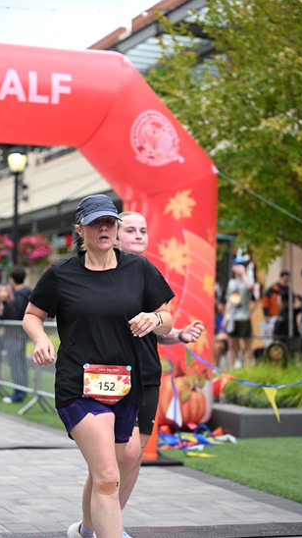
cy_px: 269
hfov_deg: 14.9
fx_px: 1154
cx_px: 131
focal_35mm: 81
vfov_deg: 26.2
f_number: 2.8
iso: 640
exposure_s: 1/2000
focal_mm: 77
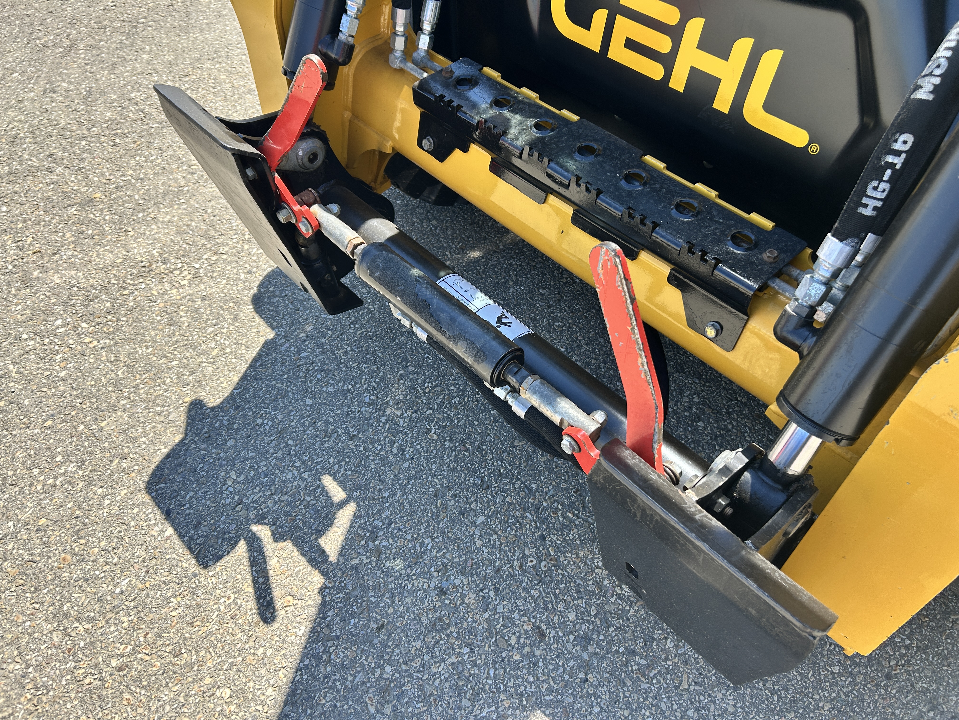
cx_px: 480
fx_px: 720
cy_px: 360
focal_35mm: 26
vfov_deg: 53.1
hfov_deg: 67.3
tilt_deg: -50.7
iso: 50
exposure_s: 1/1135
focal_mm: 5.7
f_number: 1.5
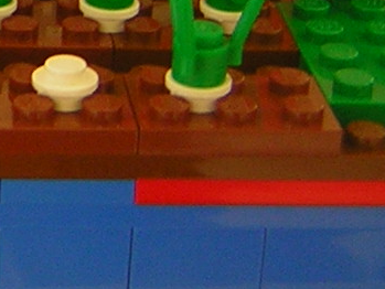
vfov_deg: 8.8
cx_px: -65
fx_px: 1836
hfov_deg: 11.7
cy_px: -131
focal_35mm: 165
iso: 50
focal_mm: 4.7
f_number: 2.6
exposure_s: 1/6.3
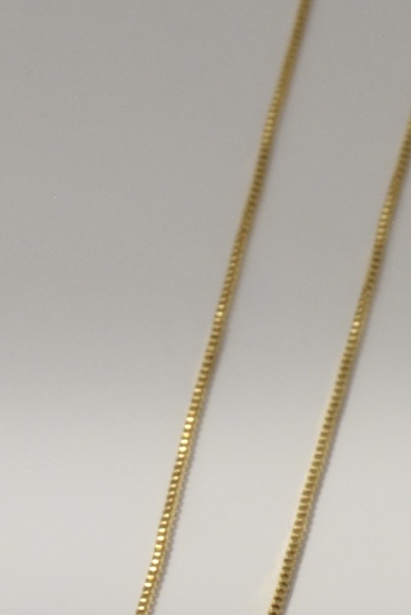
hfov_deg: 5.1
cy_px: 786
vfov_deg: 7.6
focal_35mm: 268
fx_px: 4586
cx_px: 116
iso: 500
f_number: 14
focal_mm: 45
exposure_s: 1/1000
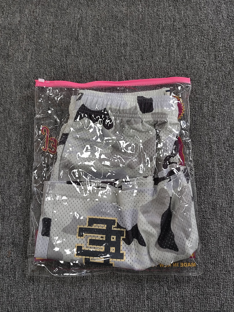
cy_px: 156
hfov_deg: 56.8
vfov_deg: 71.6
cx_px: 117
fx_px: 216
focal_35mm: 24
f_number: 1.88
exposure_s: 1/100
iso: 541
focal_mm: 5.56
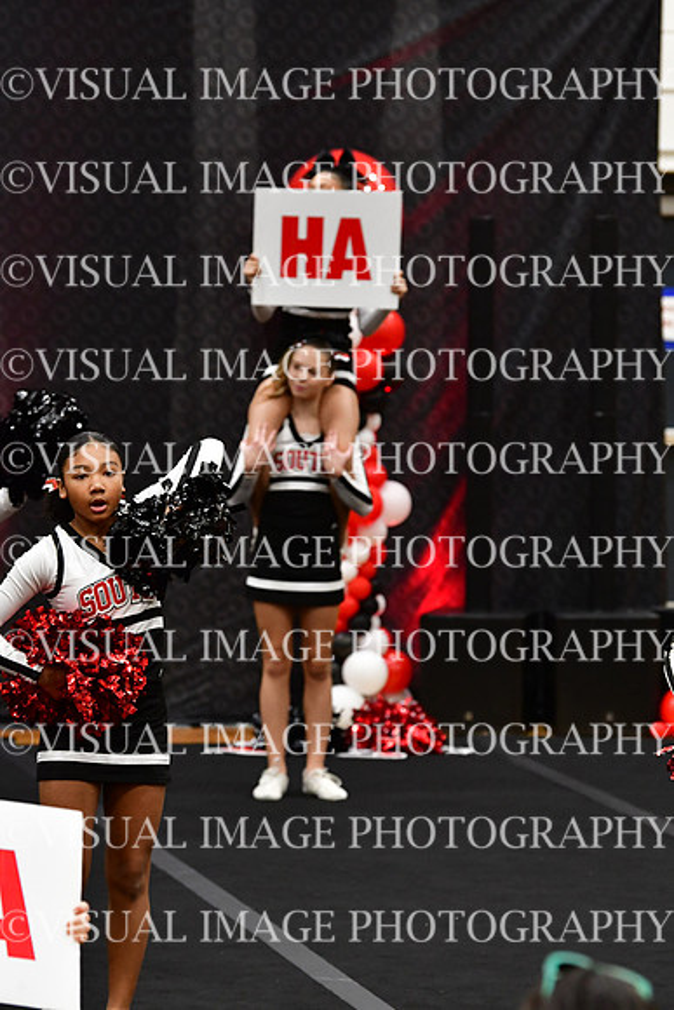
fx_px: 6314
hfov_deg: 6.1
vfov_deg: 9.1
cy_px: 505
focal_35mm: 225
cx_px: 337
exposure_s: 1/400
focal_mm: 150
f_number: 4
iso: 4000
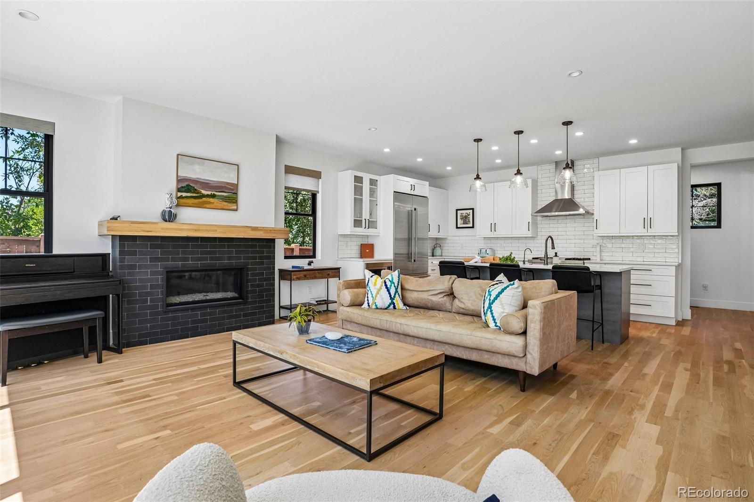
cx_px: 377
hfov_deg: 95.0
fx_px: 345
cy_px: 251
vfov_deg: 72.0
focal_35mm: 16
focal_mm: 11
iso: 125
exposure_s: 1/30
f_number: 8
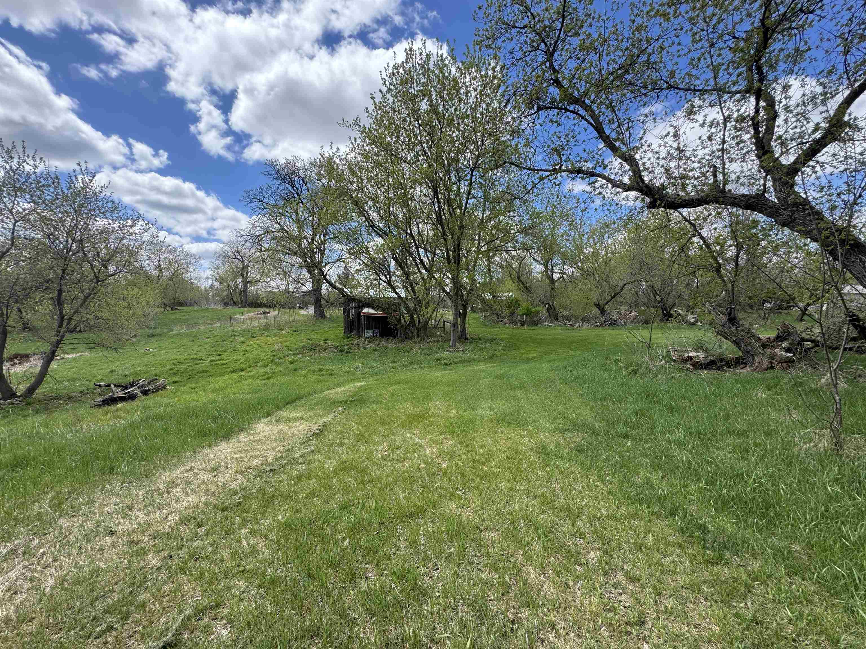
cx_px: 433
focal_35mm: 14
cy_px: 324
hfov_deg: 102.1
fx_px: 350
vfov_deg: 85.7
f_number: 2.2
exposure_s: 1/505
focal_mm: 2.22
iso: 40
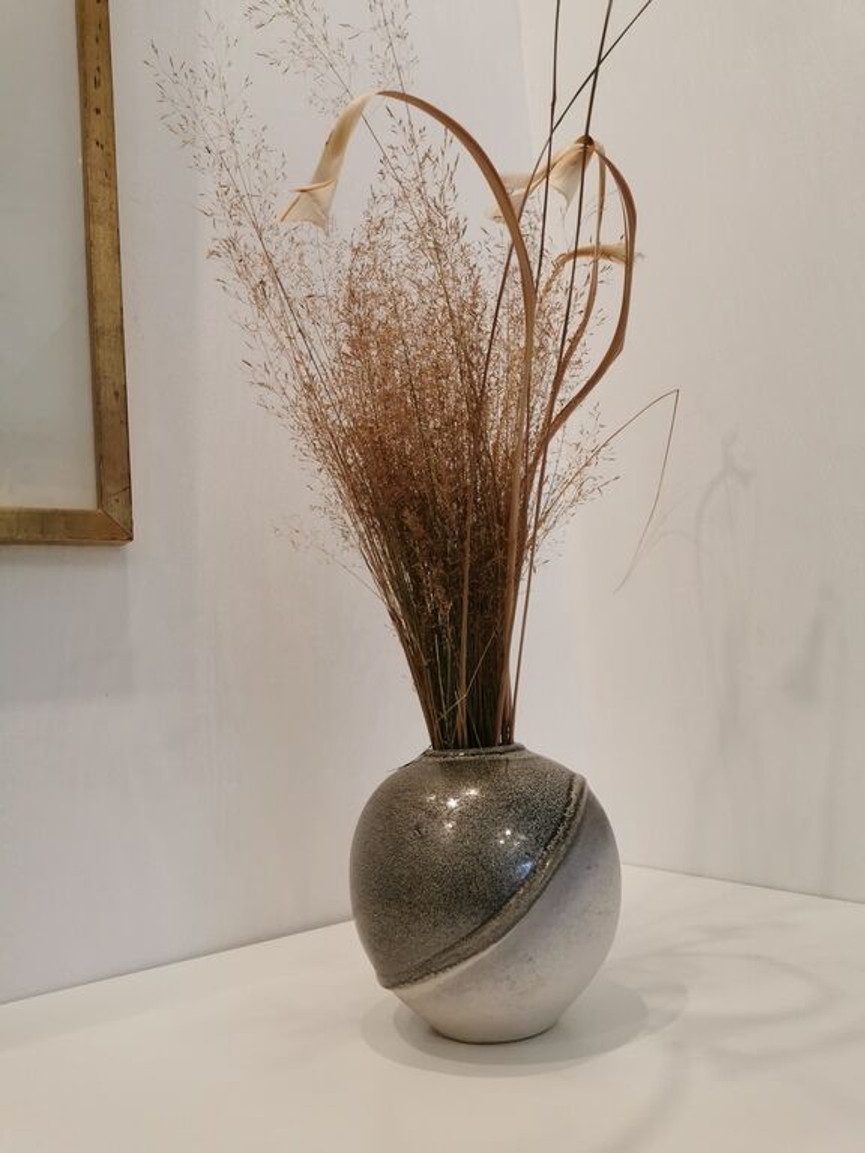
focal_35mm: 27
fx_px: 900
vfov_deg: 65.3
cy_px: 576
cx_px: 432
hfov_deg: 51.4
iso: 160
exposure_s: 1/100
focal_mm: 5.58
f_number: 1.8
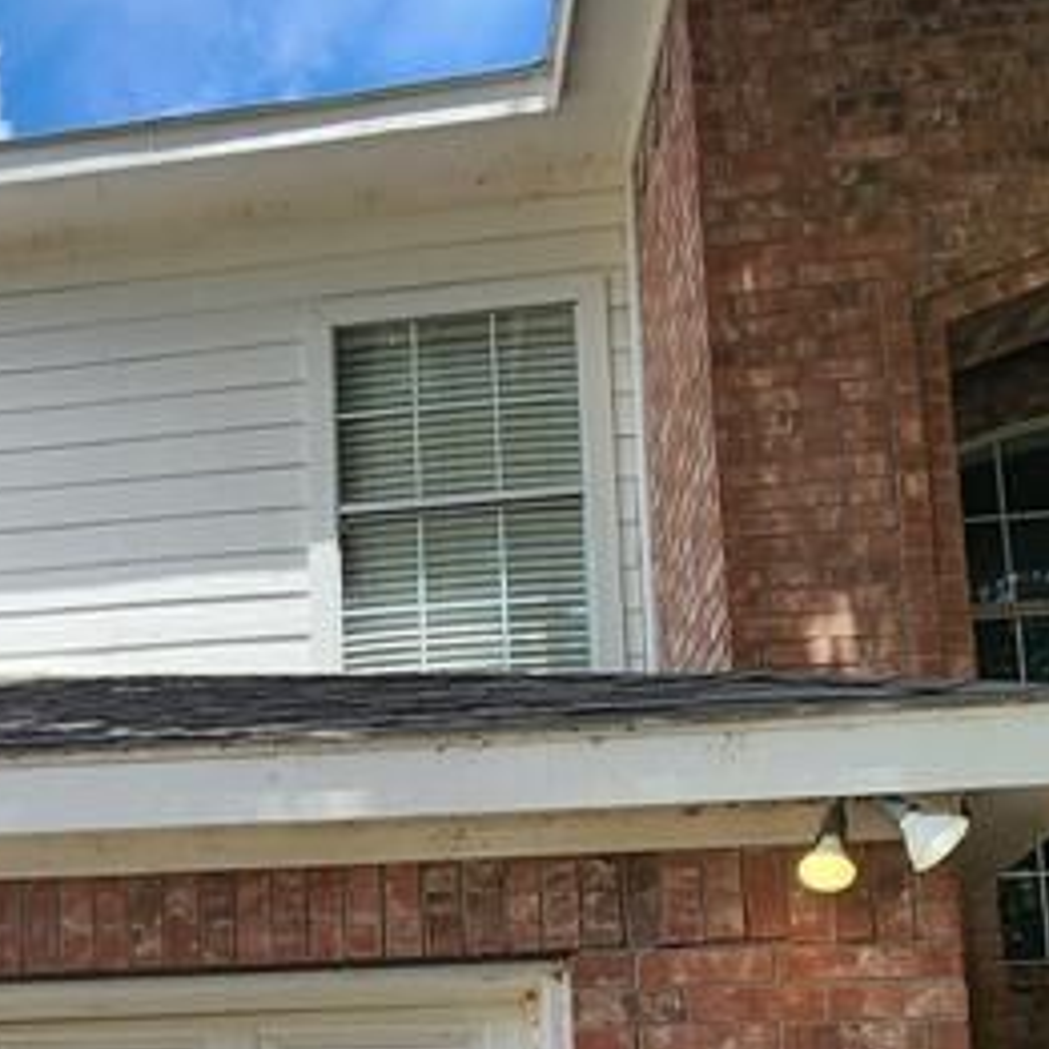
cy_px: 989
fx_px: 1543
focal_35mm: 45
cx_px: 64
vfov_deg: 34.9
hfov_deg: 34.9
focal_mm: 2.2
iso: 50
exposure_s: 1/1517
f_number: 2.2
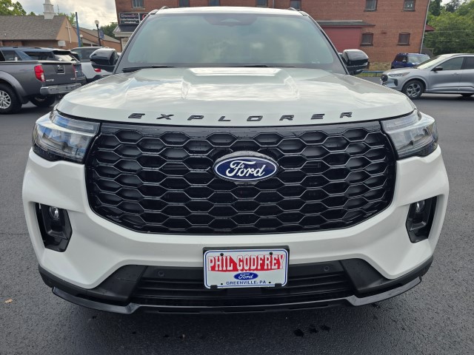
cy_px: 178
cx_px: 237
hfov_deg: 73.9
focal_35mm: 23
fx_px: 315
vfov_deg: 58.9
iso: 12
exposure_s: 1/722
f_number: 1.7
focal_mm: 6.3
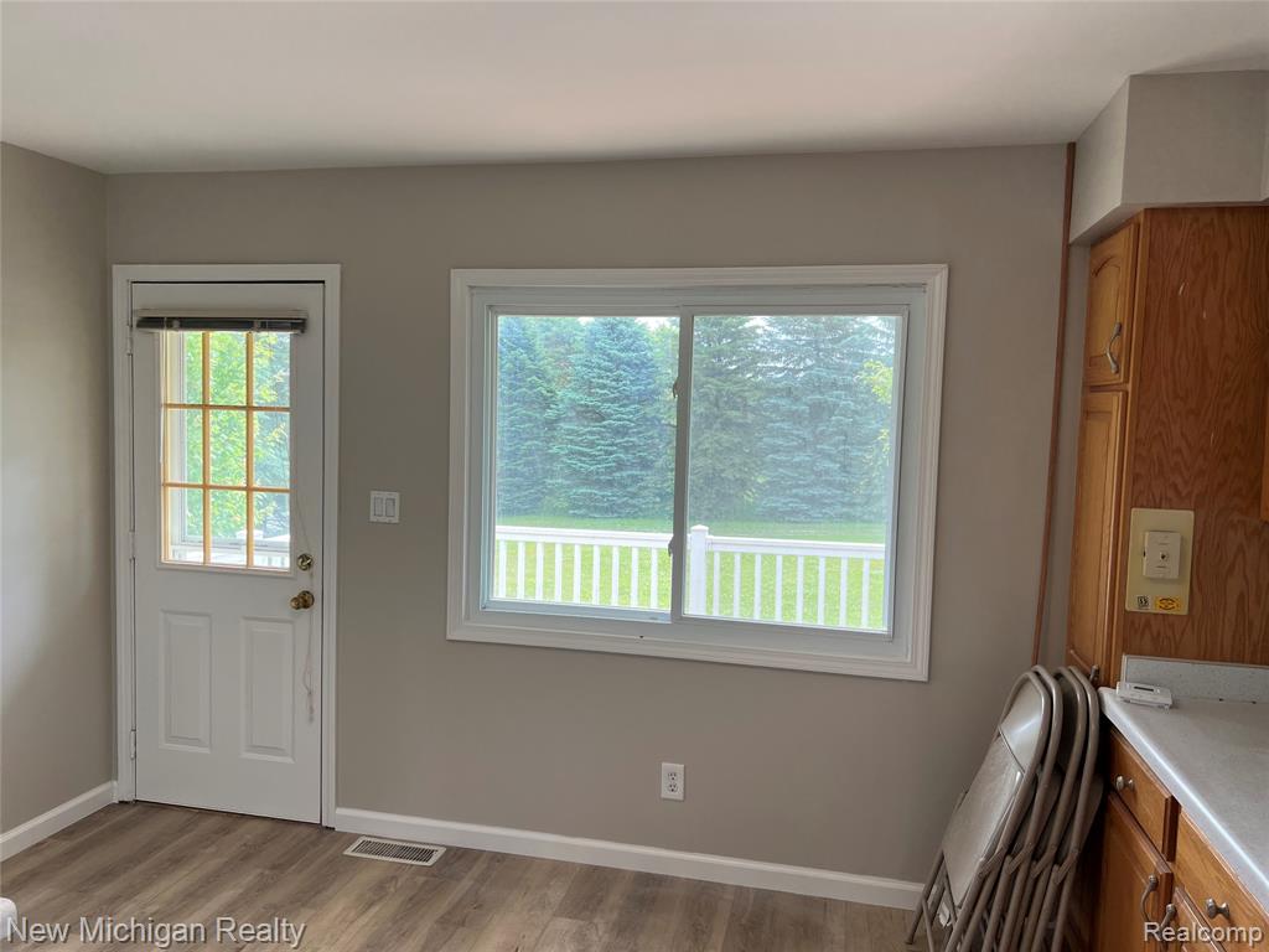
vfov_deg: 53.1
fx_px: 953
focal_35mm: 26
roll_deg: -1.7
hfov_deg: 67.3
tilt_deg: -3.9
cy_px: 476
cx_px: 634
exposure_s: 1/293
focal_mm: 5.7
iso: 40
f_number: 1.5
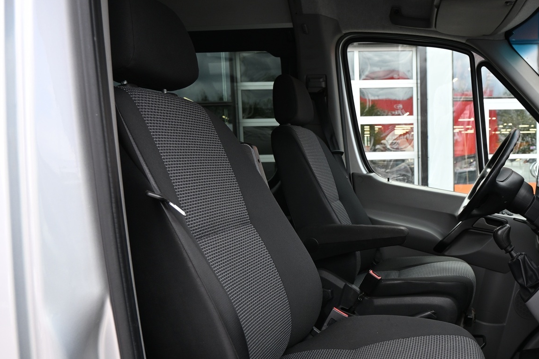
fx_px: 569
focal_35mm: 38
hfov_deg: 49.6
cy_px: 233
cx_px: 368
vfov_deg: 34.8
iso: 200
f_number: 4
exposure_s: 1/250
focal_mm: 18
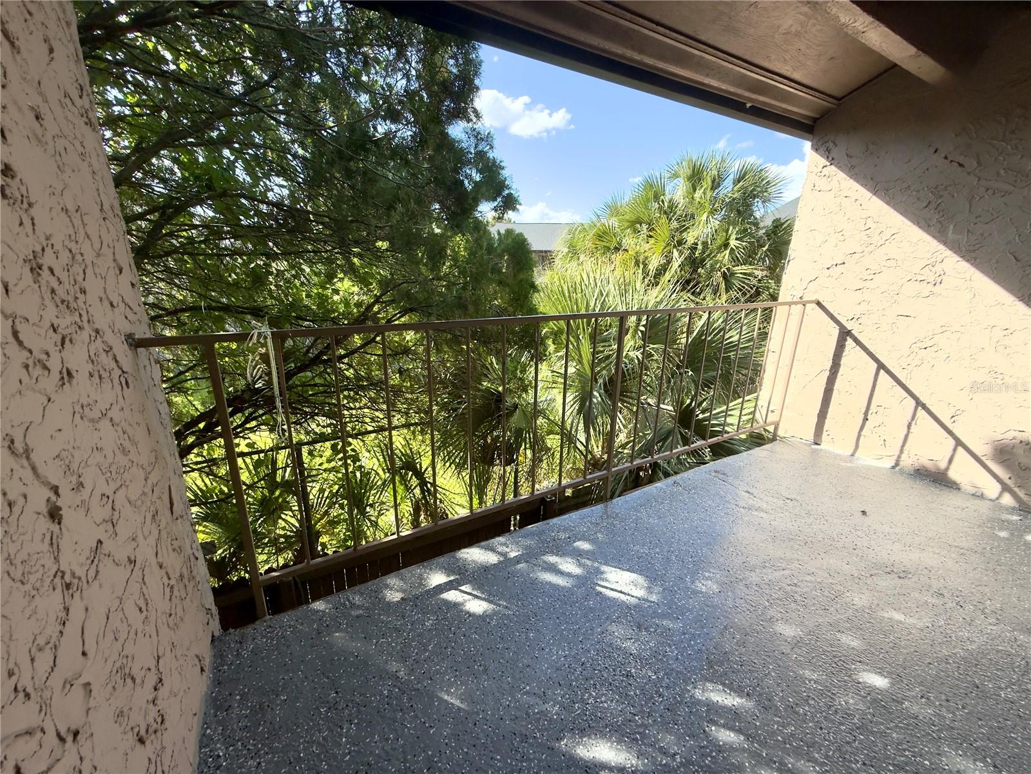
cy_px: 387
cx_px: 516
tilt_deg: -17.2
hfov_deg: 102.1
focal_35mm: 14
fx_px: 417
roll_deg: -0.3
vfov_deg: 85.7
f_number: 2.2
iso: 40
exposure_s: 1/502
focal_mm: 2.22
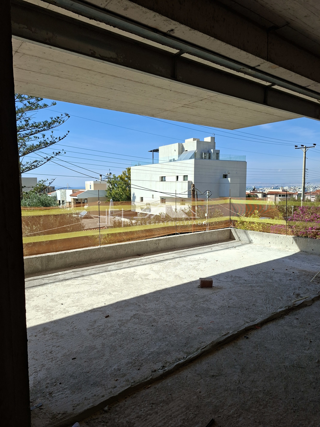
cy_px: 214
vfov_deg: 73.9
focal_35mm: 23
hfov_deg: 58.9
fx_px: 283
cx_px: 160
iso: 50
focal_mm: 5.54
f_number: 1.8
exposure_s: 1/2119
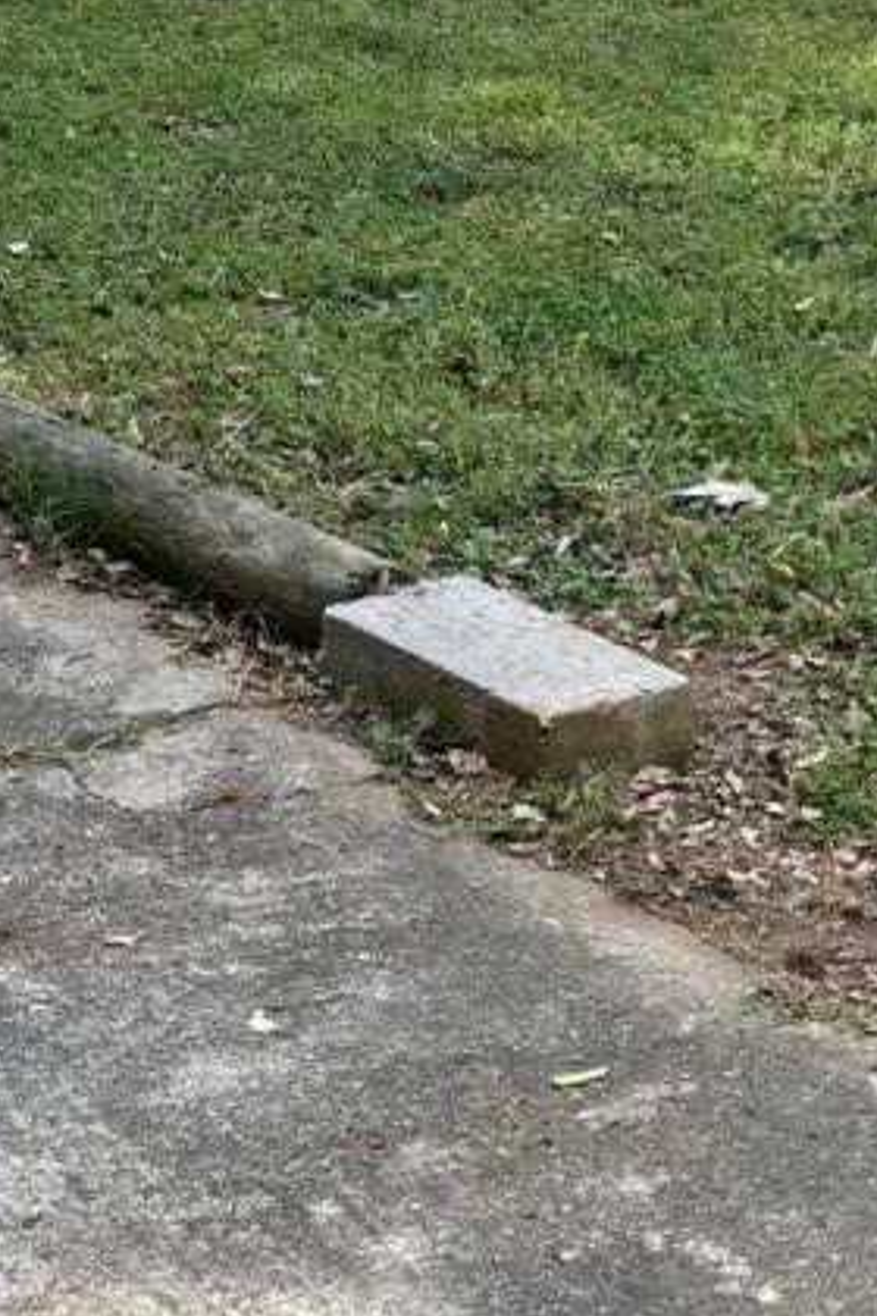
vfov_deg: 18.6
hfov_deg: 13.3
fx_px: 3763
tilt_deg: -3.8
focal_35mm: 103
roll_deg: -0.4
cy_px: -332
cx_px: 464
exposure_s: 1/861
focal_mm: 4.2
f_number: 1.6
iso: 32
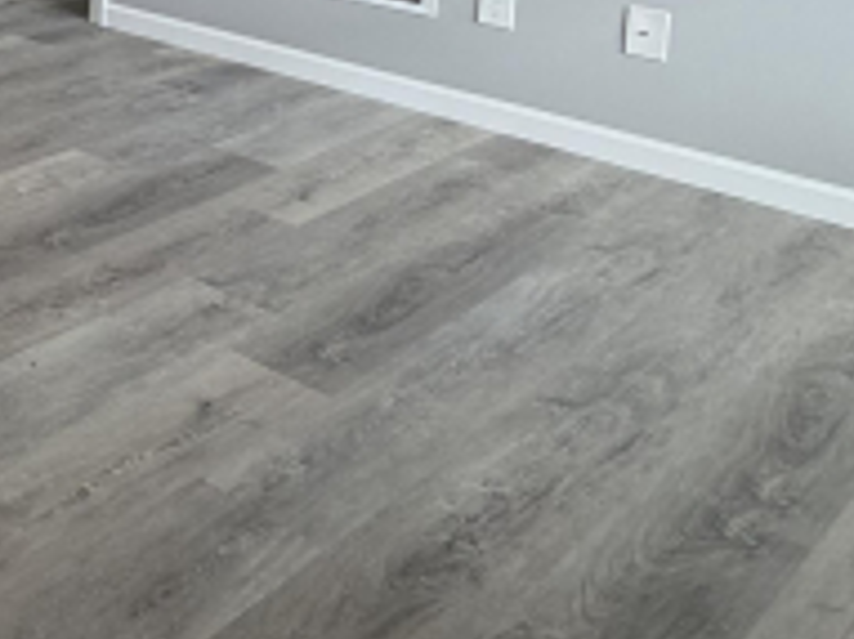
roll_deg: -0.2
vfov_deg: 25.0
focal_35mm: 49
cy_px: -228
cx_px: -454
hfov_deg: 26.7
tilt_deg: -5.0
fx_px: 1208
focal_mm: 2.22
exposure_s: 1/120
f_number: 2.2
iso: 125
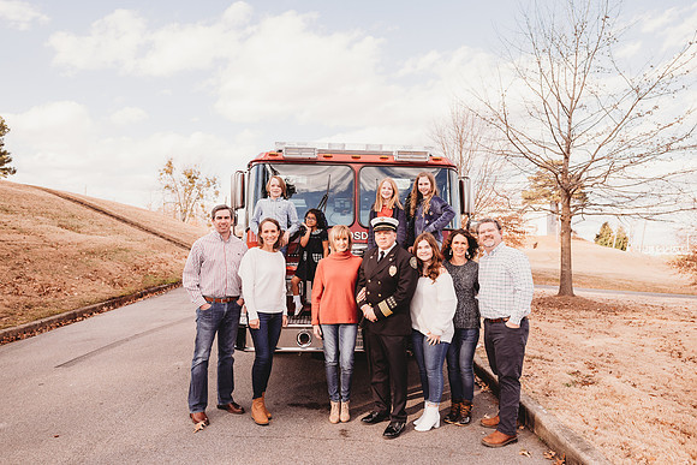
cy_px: 232
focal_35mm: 24
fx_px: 465
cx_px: 348
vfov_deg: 53.2
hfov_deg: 73.7
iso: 100
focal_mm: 24
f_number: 3.5
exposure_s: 1/400
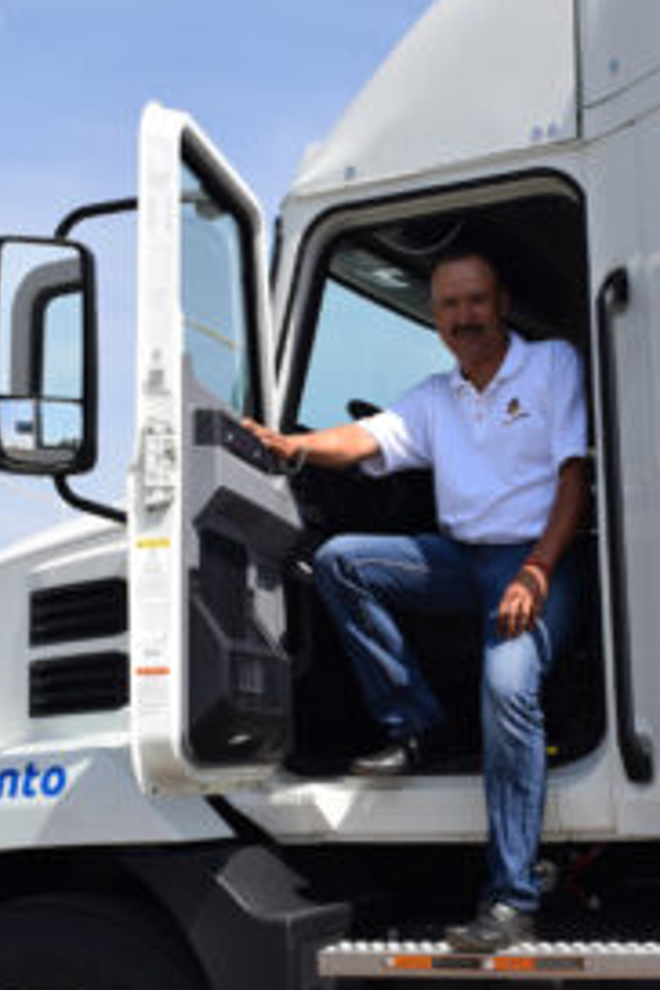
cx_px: 497
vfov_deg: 34.6
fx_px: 1589
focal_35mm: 58
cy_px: 500
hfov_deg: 23.2
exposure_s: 1/400
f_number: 10
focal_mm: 25
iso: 200
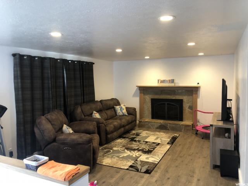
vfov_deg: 49.7
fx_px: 201
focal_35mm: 28
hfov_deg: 63.4
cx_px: 124
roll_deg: +1.6
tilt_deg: -3.7
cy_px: 93
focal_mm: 4
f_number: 1.8
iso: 50
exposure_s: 1/15
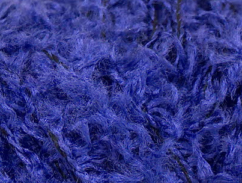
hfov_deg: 7.3
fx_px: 1892
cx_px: 65
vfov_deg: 5.5
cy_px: 174
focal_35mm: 270
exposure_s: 1/4.57
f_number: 2.9
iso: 100
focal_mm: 17.25
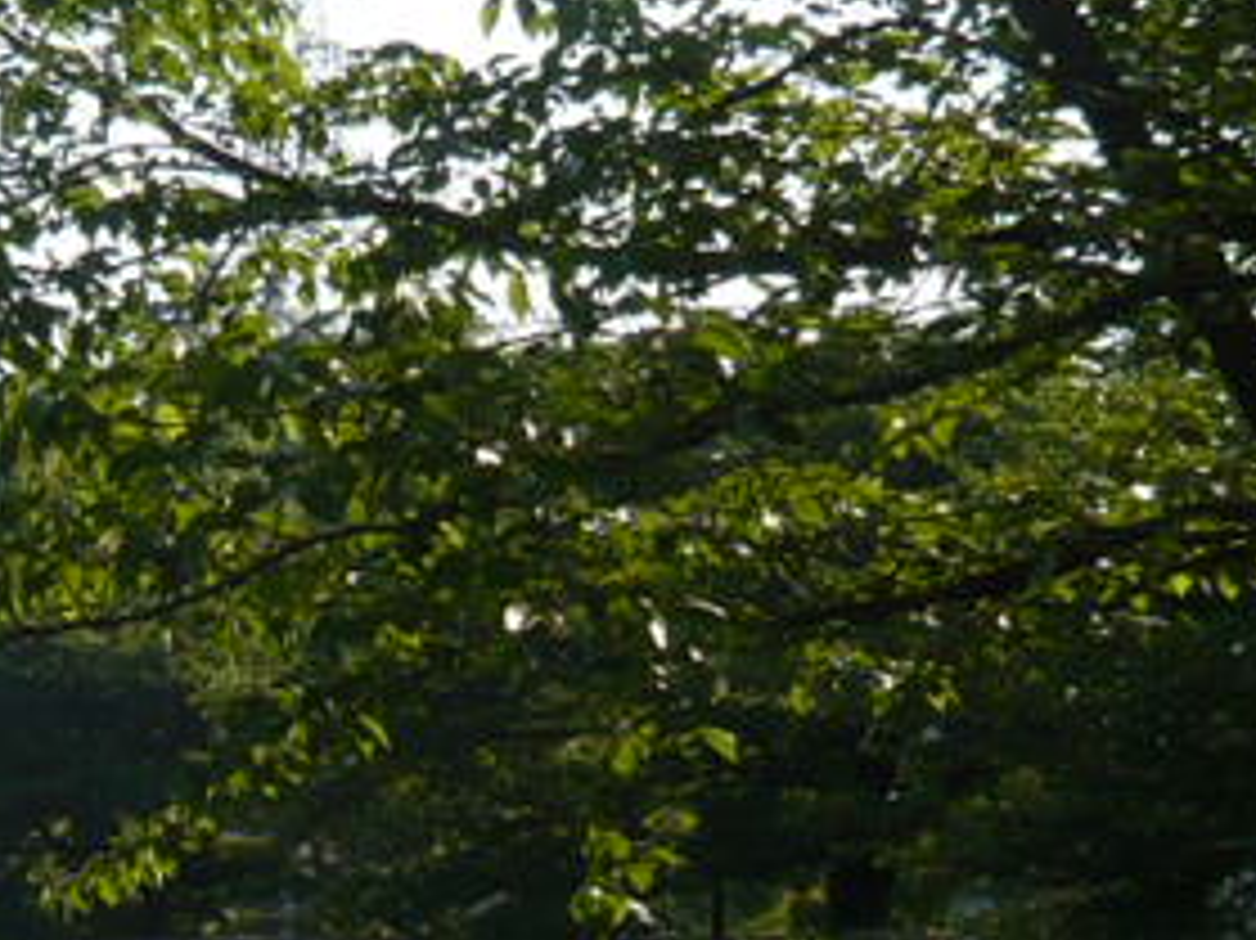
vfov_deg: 13.3
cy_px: 837
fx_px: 3990
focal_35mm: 110
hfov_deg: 17.6
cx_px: 135
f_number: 3
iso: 100
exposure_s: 1/1000
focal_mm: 5.2
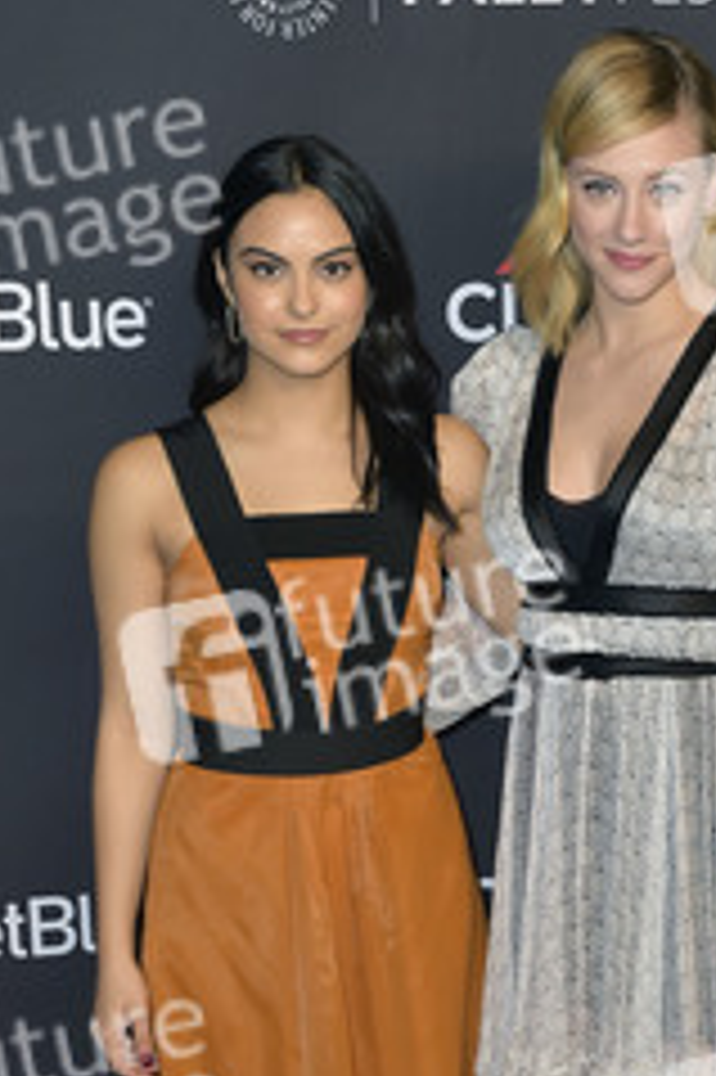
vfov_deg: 29.3
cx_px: 484
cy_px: 882
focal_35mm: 67
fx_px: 2002
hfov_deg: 20.2
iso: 250
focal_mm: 40
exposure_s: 1/250
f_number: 6.3
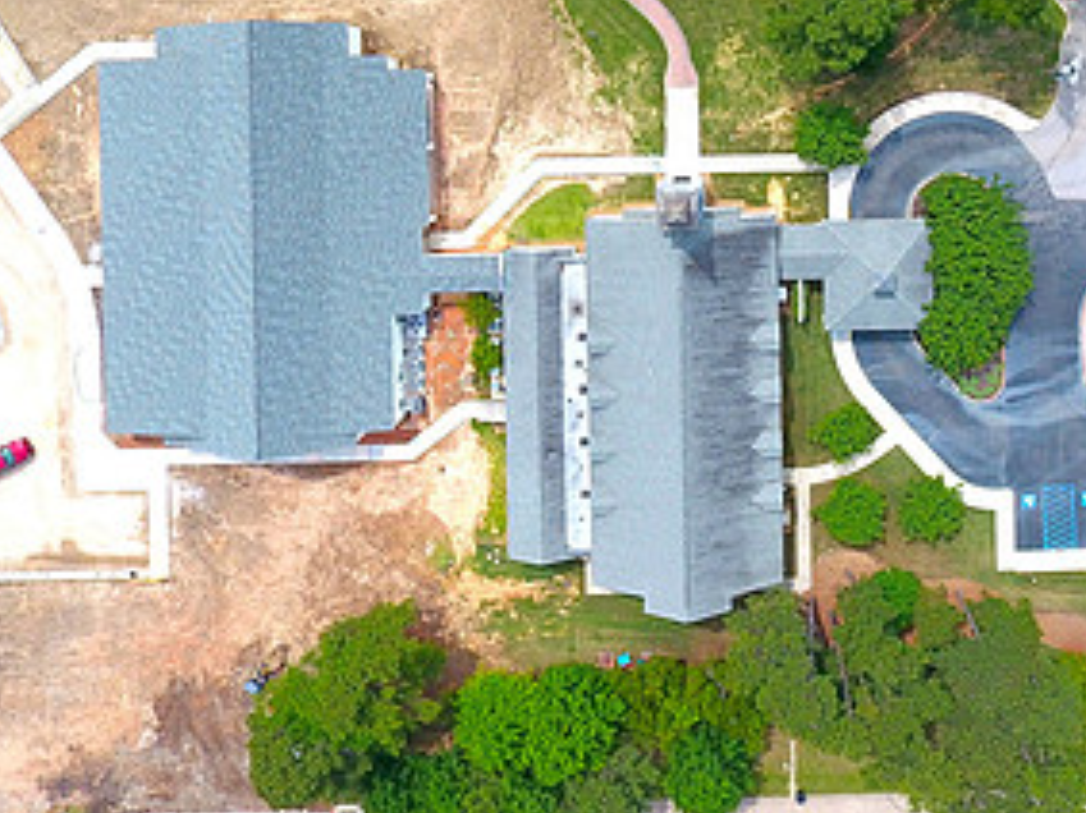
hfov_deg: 45.0
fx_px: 1286
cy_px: 178
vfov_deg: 34.2
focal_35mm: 41
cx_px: 737
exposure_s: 1/935
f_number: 2.8
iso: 100
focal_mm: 3.61
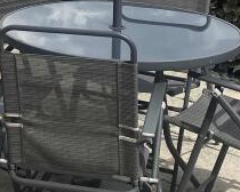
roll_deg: +0.9
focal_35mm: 124
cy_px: -27
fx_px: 881
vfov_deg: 12.2
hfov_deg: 14.8
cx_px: -75
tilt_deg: -9.5
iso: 32
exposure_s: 1/3846
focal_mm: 4.25
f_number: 1.8
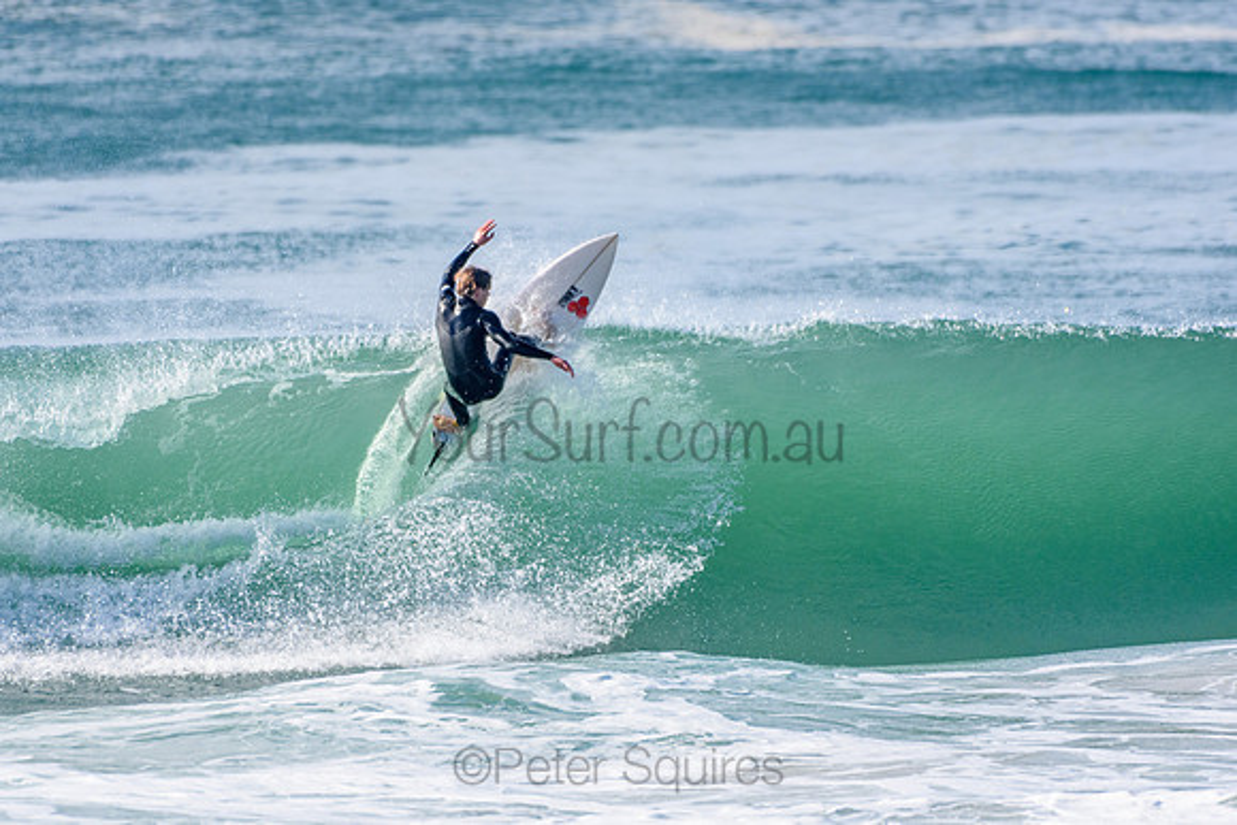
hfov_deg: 2.7
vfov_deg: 1.8
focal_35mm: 750
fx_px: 25776
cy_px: 412
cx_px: 618
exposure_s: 1/2000
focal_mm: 500
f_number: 5.6
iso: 400
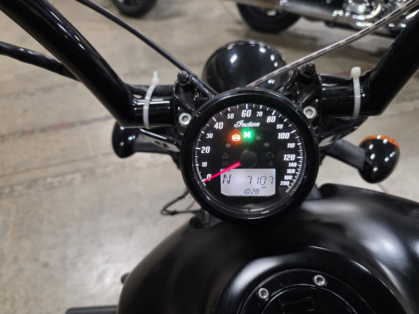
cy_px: 157
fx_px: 278
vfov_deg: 58.9
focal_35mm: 23
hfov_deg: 73.9
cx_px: 210
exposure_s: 1/62.5
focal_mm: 6.3
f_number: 1.7
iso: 500
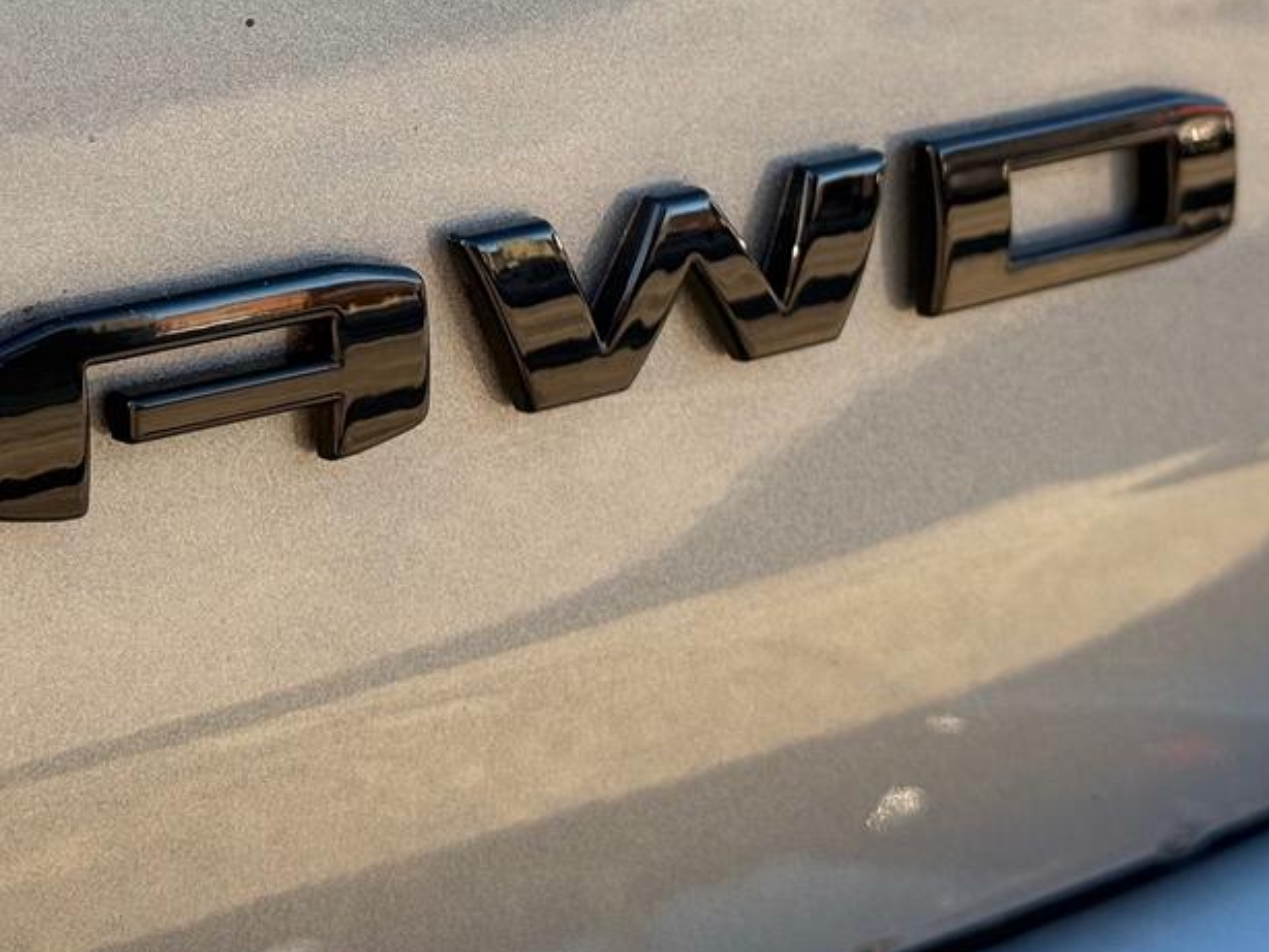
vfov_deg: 14.6
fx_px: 3667
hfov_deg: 19.6
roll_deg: +1.1
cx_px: 463
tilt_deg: -8.9
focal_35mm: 100
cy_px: -10
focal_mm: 6.76
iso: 80
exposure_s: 1/534
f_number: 1.78
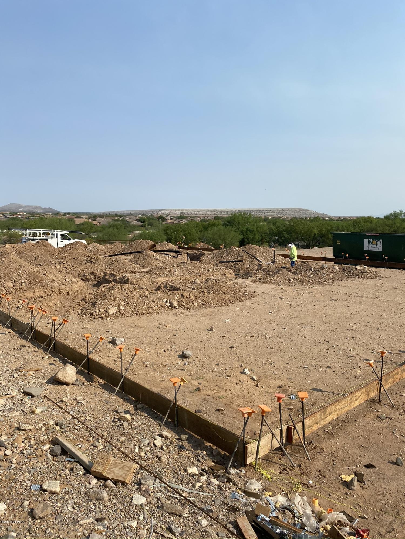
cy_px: 270
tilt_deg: -5.6
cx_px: 202
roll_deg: +0.8
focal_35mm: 26
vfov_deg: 67.3
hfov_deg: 53.1
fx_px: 406
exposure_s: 1/3846
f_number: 1.8
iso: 32
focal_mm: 4.25
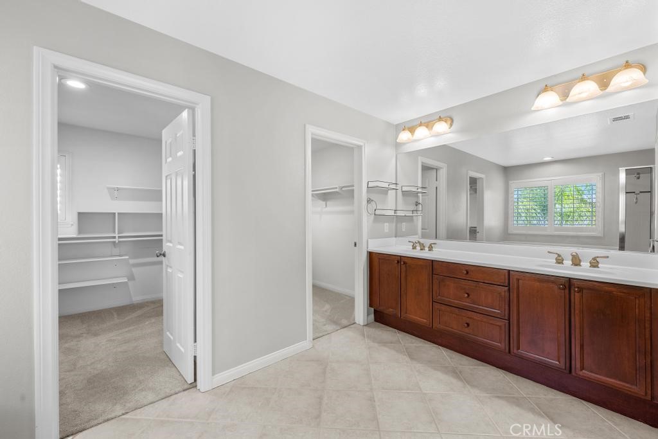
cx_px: 329
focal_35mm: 14
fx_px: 256
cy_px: 220
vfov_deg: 81.2
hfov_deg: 104.2
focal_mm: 14
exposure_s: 1/4
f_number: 8
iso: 400
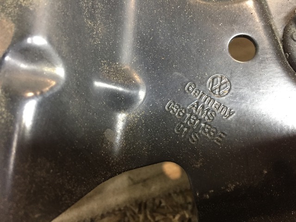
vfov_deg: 48.2
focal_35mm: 29
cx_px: 148
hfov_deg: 61.7
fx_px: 248
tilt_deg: -70.1
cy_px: 111
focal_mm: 4.15
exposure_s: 1/17
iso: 250
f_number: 2.2
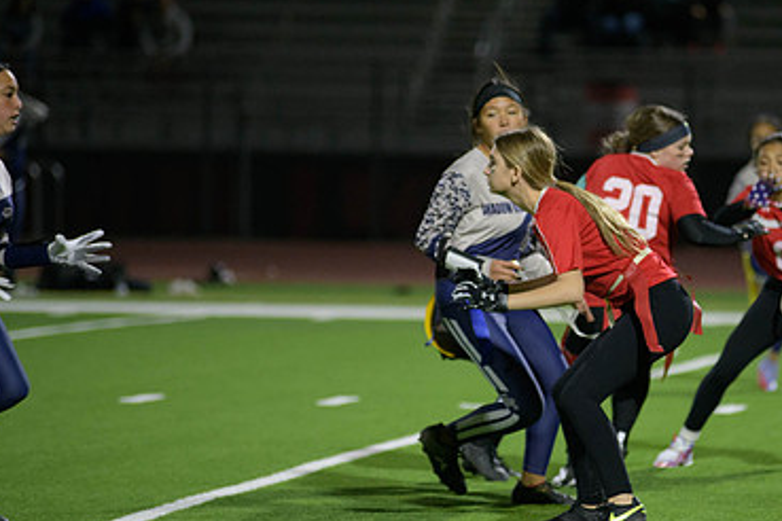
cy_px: 262
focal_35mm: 314
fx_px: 6820
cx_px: 583
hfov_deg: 6.6
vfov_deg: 4.4
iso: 2800
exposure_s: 1/640
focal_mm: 200
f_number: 2.8
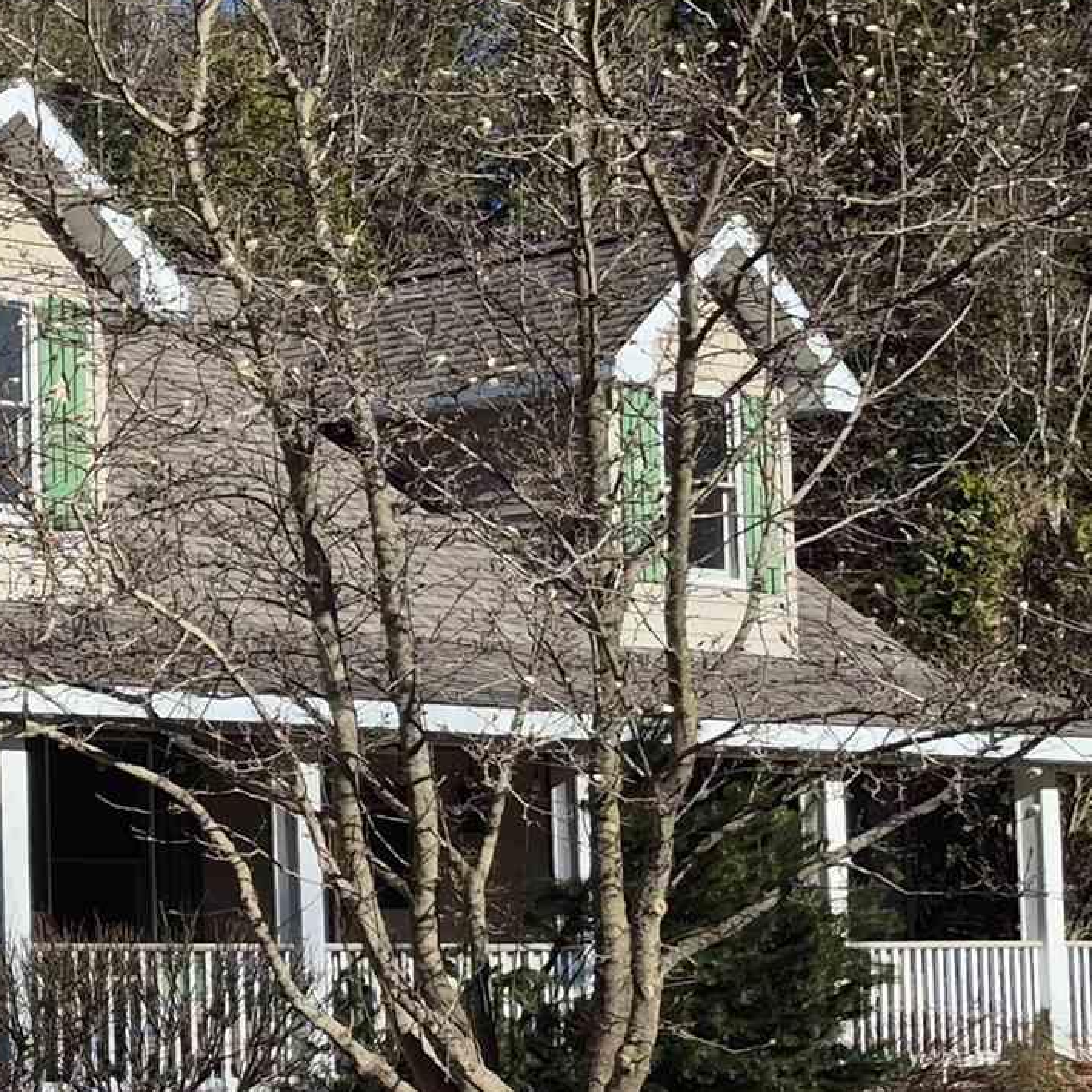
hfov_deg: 16.8
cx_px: -803
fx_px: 3141
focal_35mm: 88
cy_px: 643
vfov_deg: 19.7
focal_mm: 5.4
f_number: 1.8
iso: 25
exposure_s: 1/2304
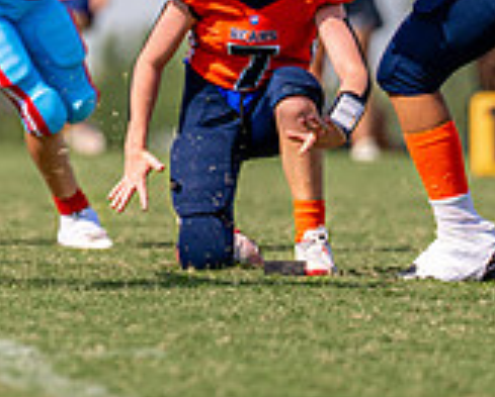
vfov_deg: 2.0
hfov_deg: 2.4
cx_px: -61
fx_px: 11638
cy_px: -205
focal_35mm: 793
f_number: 2.8
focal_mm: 200
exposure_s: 1/3200
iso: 125
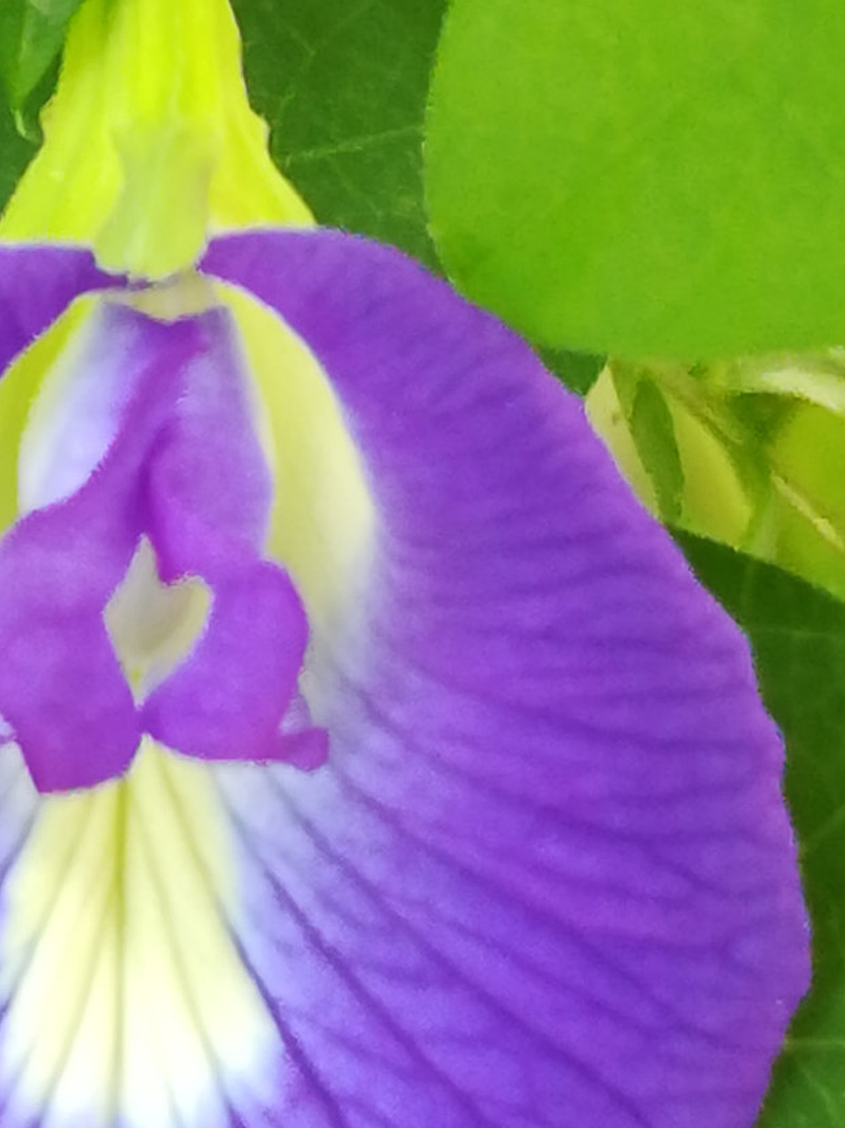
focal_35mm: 163
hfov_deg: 9.1
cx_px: 141
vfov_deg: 12.1
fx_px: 5309
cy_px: 572
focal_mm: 3.83
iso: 400
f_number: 2.2
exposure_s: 1/33.3
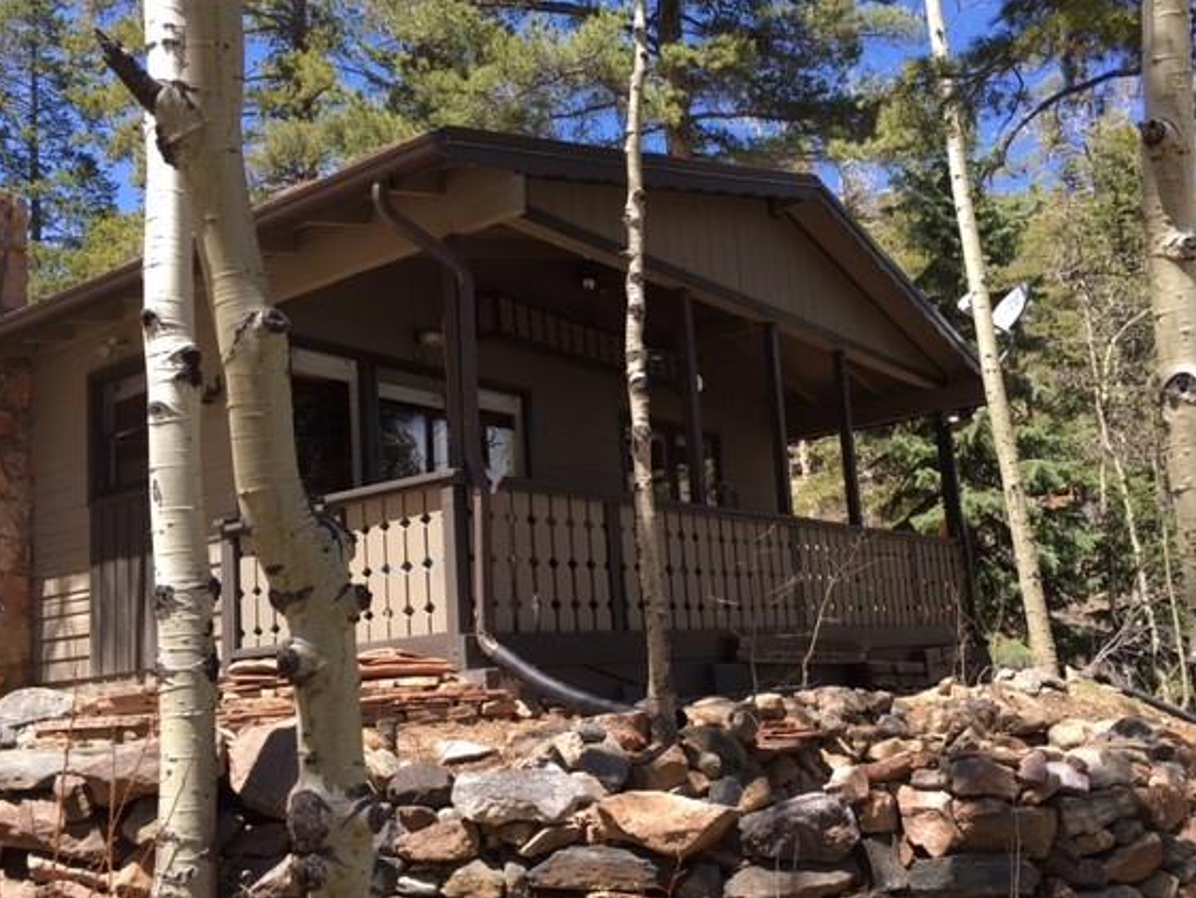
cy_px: 477
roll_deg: +3.8
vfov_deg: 43.0
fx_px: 1141
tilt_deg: +10.8
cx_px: 651
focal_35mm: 33
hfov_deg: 55.3
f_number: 2.2
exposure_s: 1/405
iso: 25
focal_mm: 4.15
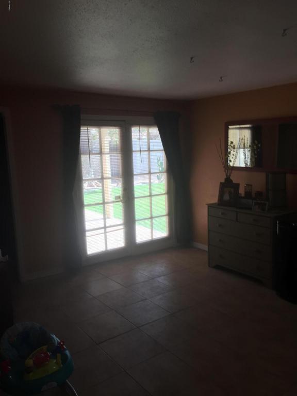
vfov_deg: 61.7
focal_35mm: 29
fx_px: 332
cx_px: 148
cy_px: 198
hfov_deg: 48.2
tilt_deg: -3.6
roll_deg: +4.7
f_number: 2.2
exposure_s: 1/120
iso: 40
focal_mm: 4.15
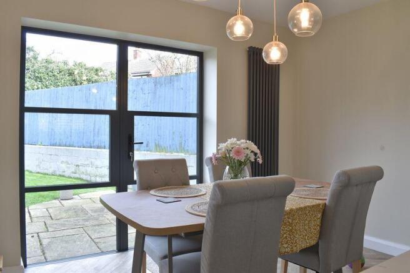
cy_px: 136
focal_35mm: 27
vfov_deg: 47.9
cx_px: 205
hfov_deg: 67.4
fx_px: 307
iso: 100
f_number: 13
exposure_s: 1/4
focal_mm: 18
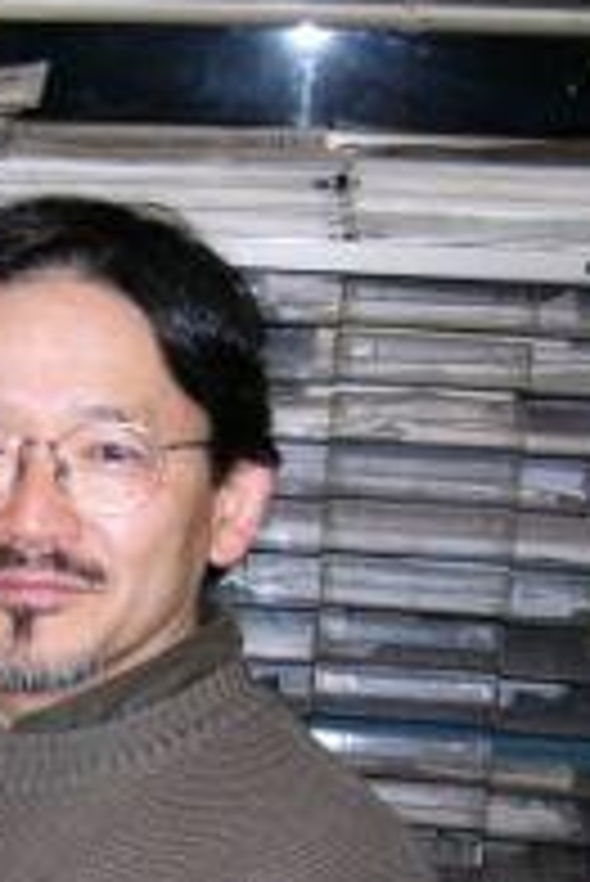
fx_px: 2037
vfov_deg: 24.4
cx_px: -68
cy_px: 554
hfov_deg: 16.0
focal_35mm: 83
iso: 100
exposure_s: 1/60
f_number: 2.8
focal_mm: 5.8
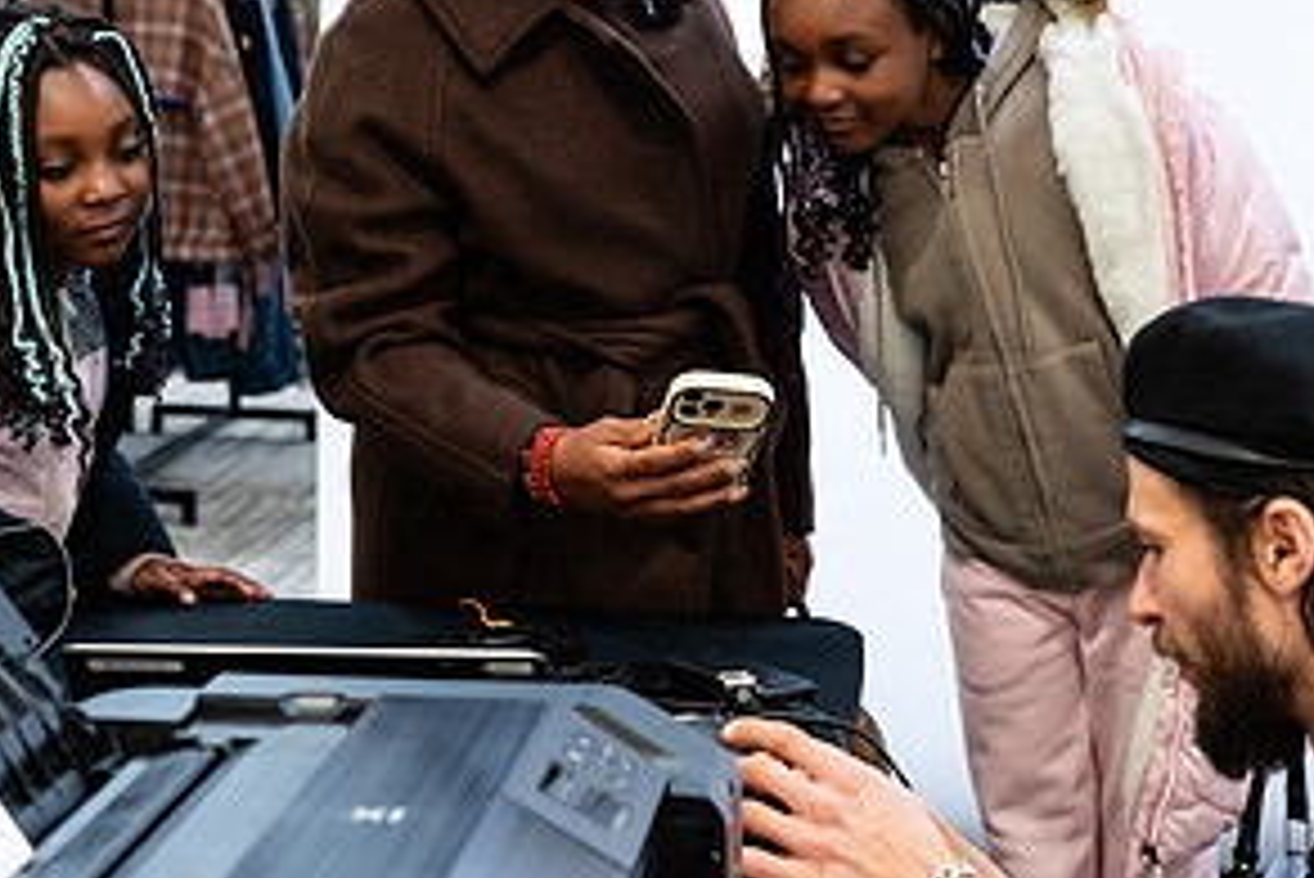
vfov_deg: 16.3
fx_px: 2994
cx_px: 528
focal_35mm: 82
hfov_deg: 24.7
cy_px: -23
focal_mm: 36
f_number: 3.2
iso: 1000
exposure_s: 1/125
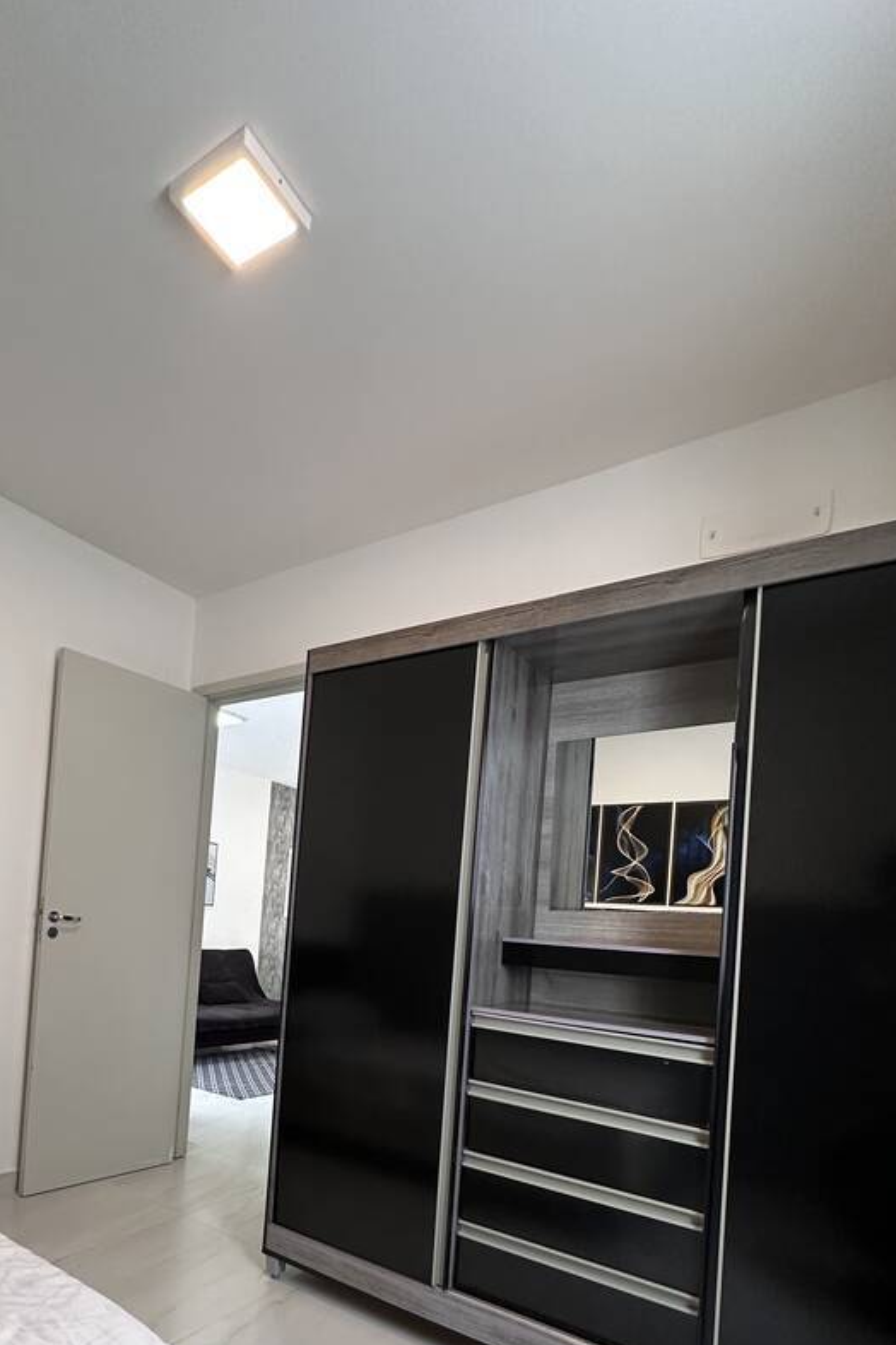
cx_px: 321
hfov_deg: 60.9
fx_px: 747
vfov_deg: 80.5
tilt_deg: +1.1
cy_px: 921
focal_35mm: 20
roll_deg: -5.0
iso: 250
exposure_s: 1/120
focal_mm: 2.22
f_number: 2.2
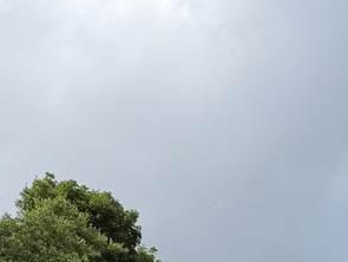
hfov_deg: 16.0
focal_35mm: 104
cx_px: 624
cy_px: 538
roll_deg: +0.2
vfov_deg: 12.4
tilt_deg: +6.4
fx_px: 1047
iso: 80
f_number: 1.78
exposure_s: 1/5714
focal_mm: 6.76
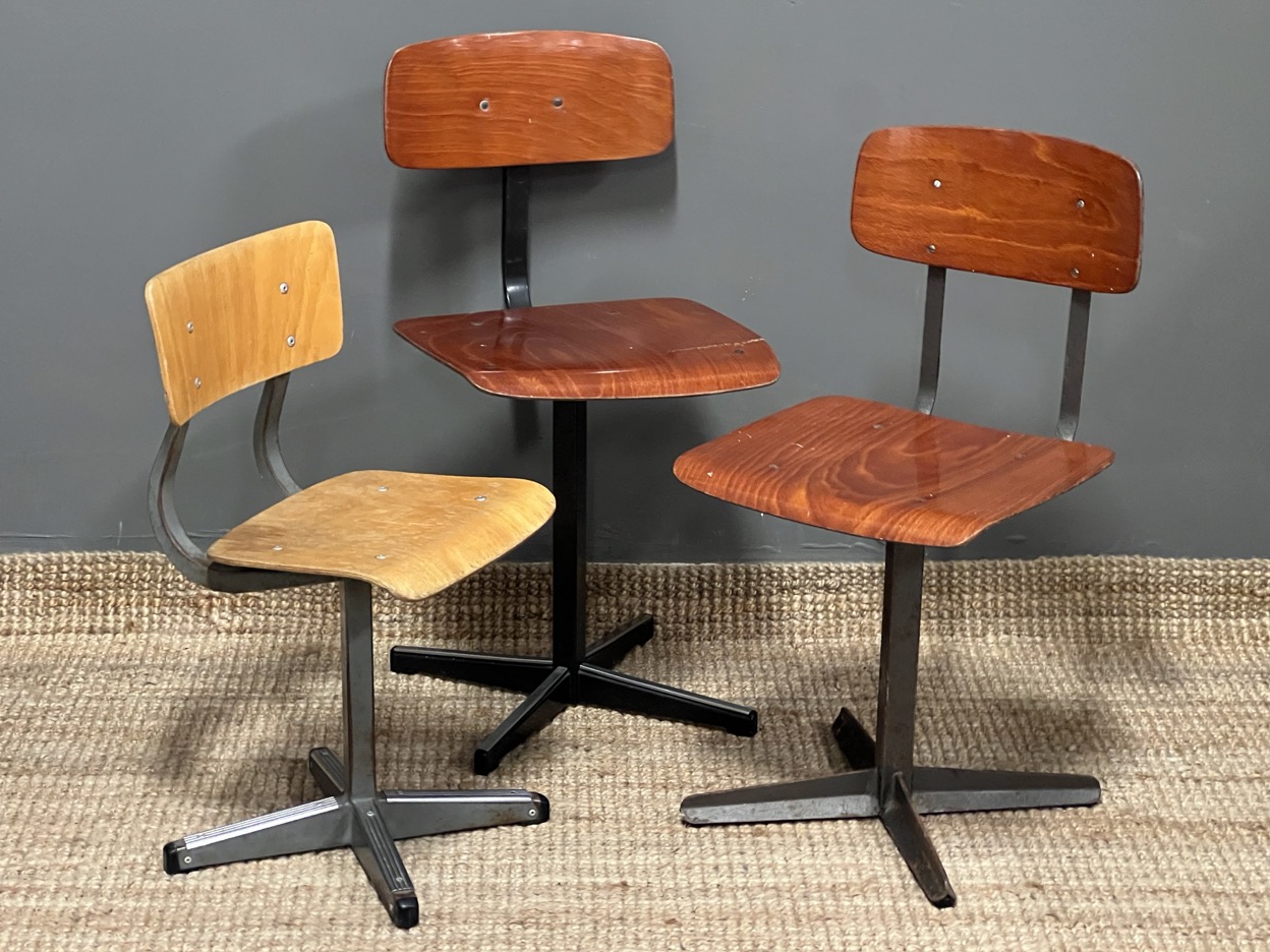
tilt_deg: -16.8
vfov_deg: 18.7
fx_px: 2898
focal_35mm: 79
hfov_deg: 24.7
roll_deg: -0.5
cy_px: 480
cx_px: 638
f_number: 2.8
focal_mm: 9
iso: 800
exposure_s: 1/25
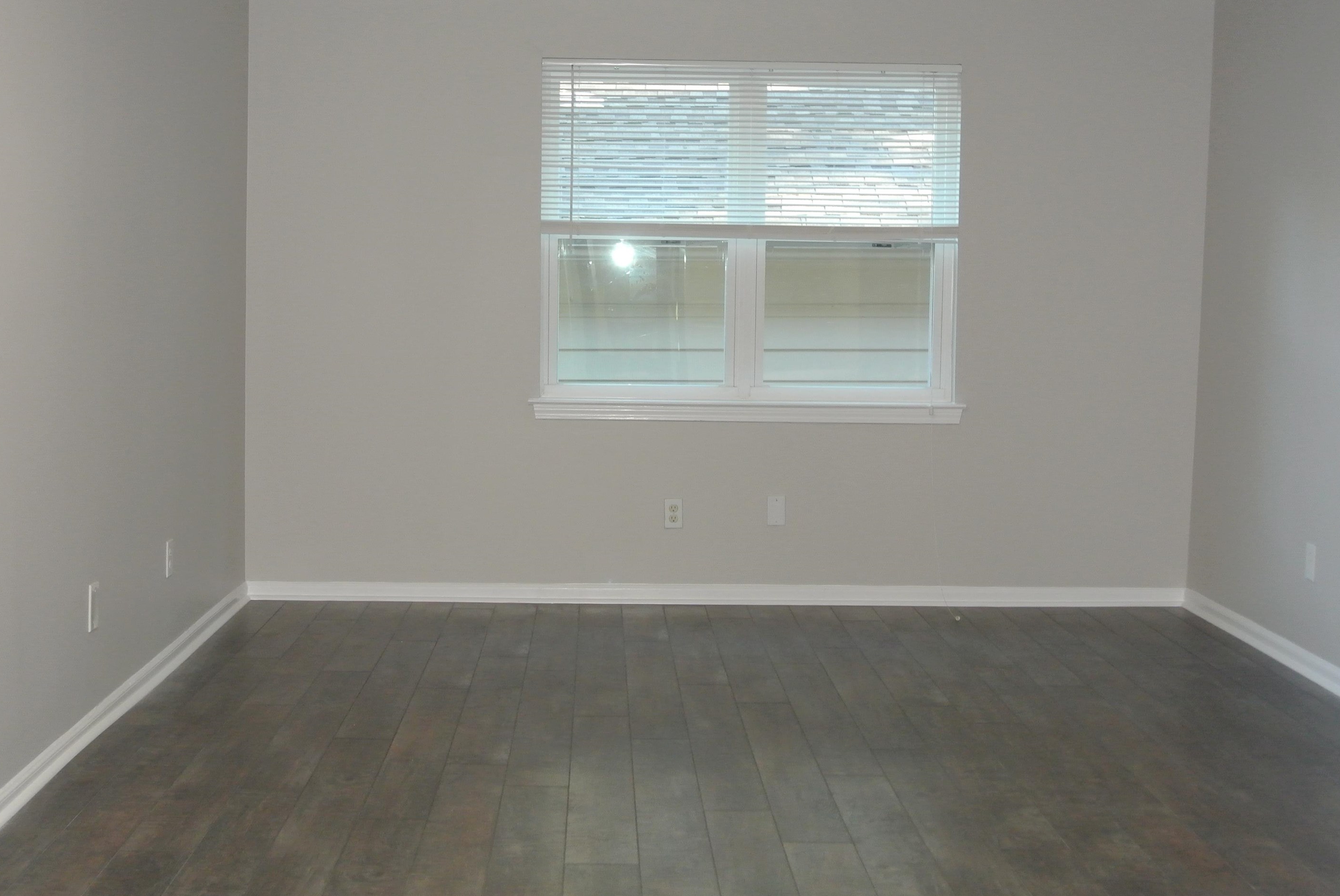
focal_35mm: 46
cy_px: 428
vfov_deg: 29.3
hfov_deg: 42.7
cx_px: 622
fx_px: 1714
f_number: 4.2
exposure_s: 1/60
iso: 800
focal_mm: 15.7
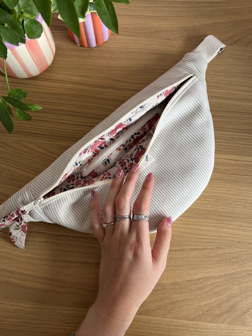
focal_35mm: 26
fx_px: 252
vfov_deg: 67.3
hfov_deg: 53.1
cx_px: 126
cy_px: 168
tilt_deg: -75.6
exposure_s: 1/122
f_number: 1.6
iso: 64
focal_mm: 5.1
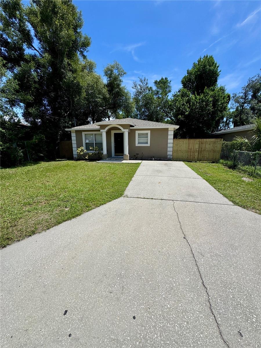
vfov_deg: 102.1
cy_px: 174
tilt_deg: -12.3
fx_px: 141
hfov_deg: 85.7
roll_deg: +0.6
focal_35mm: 14
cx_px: 130
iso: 50
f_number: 2.2
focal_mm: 2.22
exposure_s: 1/3390
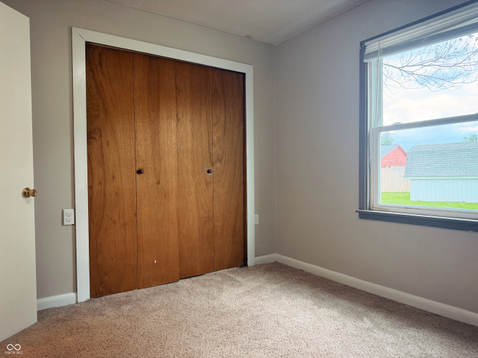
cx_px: 239
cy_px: 179
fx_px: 331
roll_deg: +0.2
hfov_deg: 71.6
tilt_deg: -1.8
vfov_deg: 56.8
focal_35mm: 24
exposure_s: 1/122
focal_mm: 6.76
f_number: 1.78
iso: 200
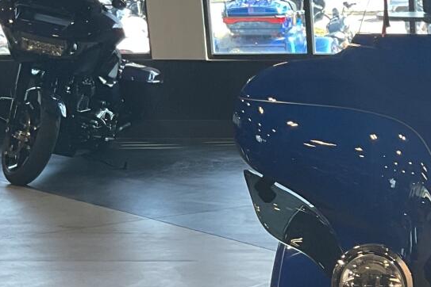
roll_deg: +0.8
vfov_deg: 11.9
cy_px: 404
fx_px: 1329
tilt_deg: -17.9
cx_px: 551
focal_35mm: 111
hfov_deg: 17.4
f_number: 1.8
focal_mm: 3
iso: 64
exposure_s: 1/60
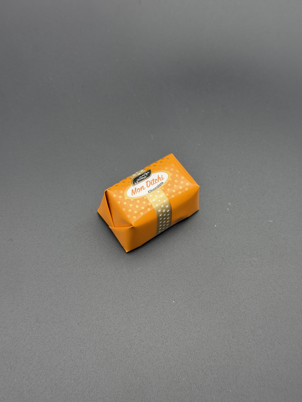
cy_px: 201
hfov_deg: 30.3
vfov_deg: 39.7
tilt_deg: -62.0
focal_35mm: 48
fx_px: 558
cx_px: 151
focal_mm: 6.76
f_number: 1.78
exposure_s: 1/100
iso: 100
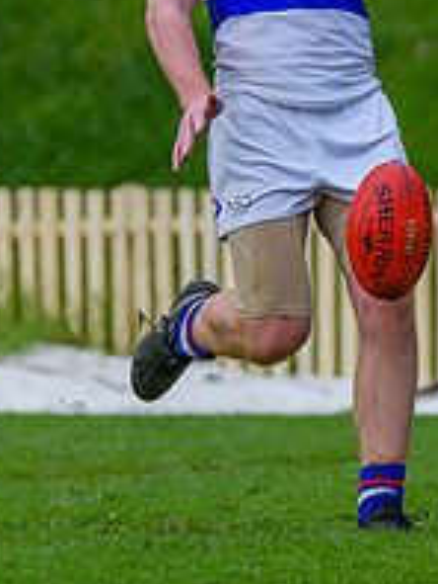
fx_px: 27689
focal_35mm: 1643
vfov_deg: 1.2
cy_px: 98
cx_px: 302
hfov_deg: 0.9
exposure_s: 1/1600
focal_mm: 420
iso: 1400
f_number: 6
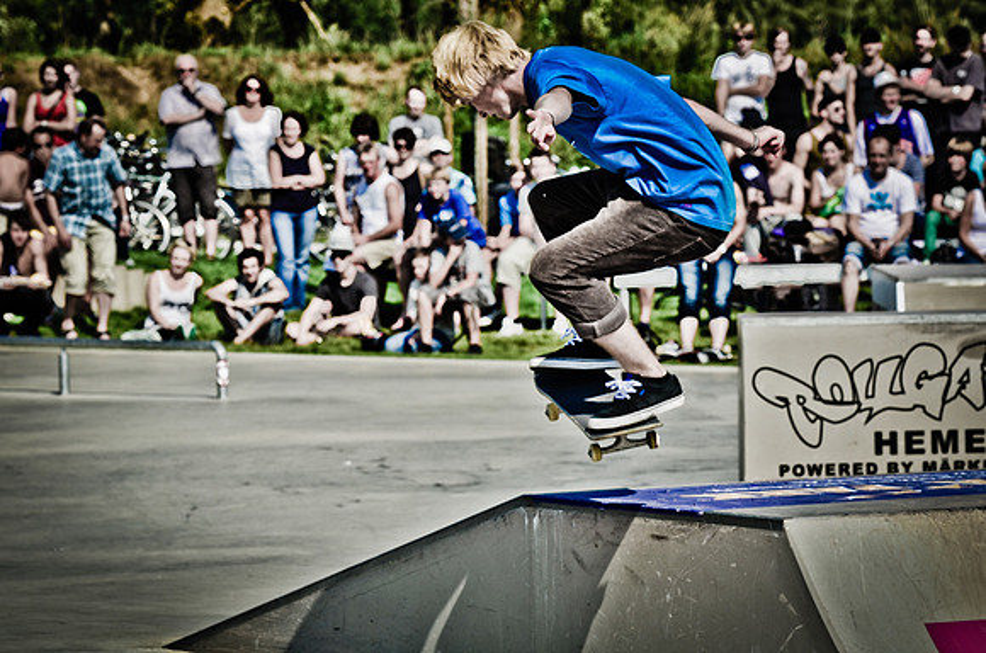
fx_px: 4304
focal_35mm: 158
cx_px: 493
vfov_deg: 8.7
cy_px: 326
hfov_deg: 13.1
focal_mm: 105
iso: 100
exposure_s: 1/640
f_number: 6.3
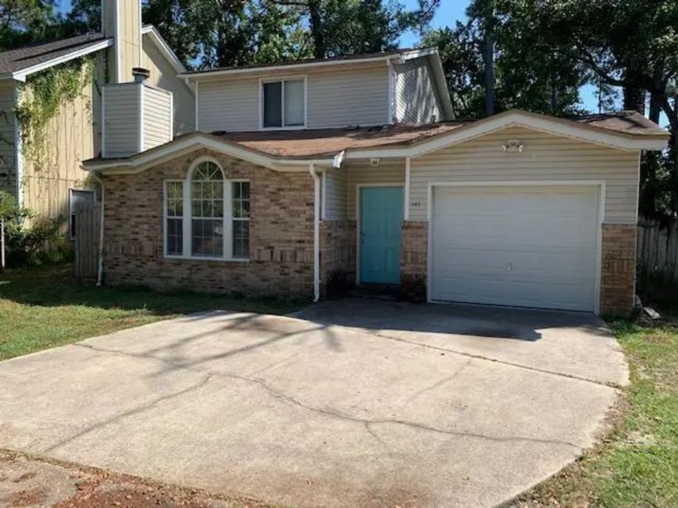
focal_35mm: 26
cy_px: 254
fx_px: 509
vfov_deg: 53.1
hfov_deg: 67.3
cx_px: 339
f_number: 1.8
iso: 25
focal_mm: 4.25
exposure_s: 1/1406
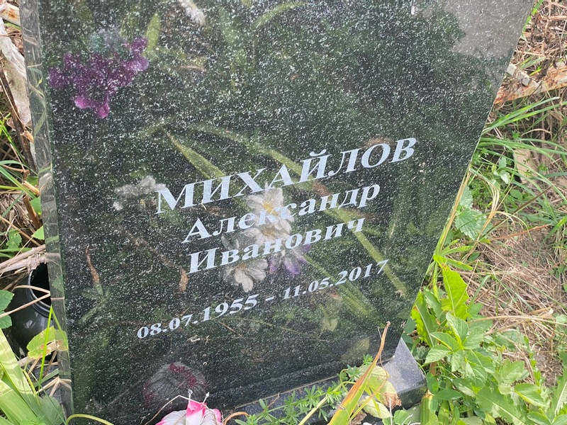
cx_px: 284
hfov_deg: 36.8
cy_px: 212
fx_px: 852
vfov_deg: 28.0
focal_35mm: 52
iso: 20
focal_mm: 6
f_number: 2
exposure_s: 1/156
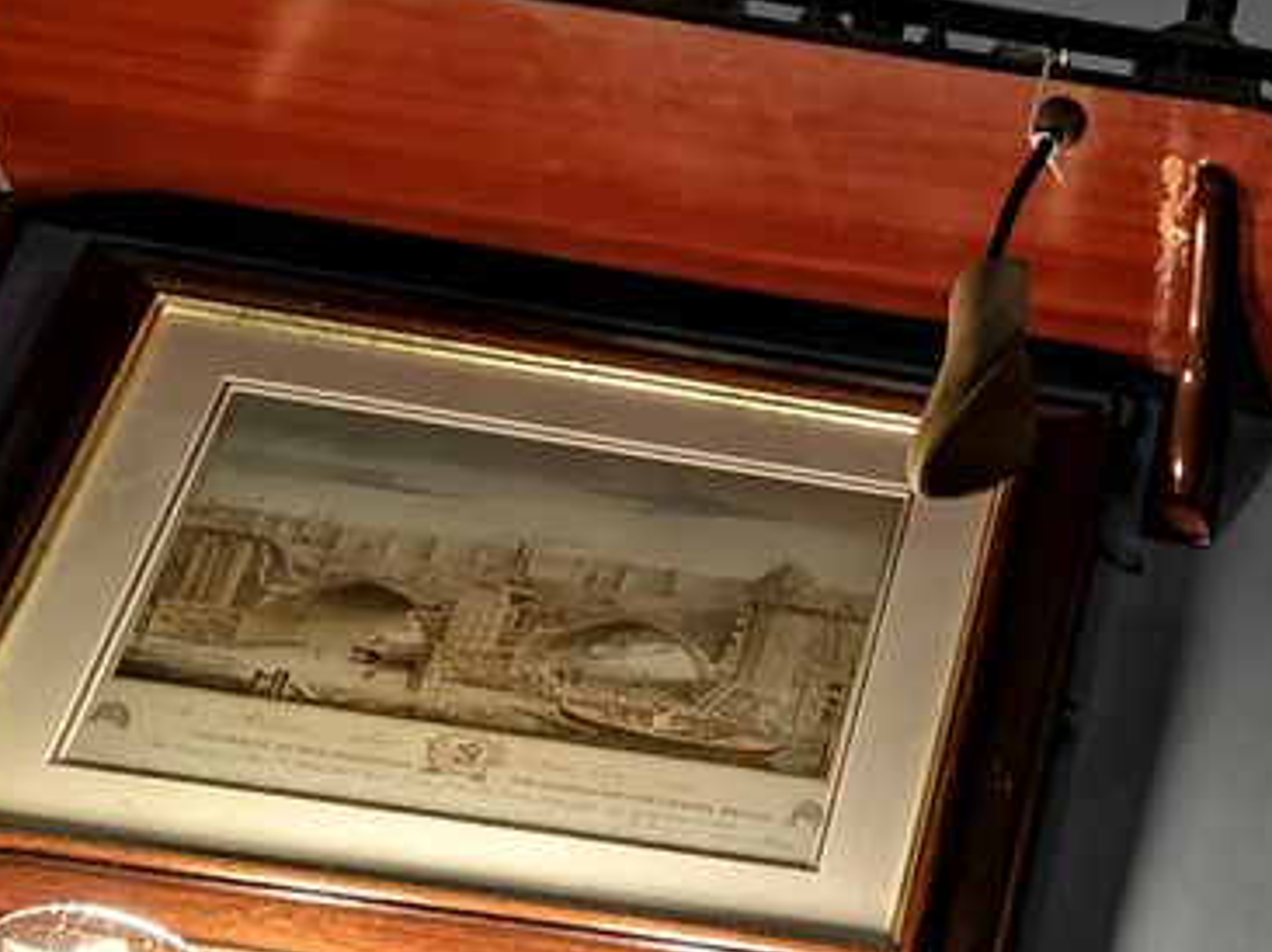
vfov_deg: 15.7
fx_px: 3342
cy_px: 1077
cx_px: 1571
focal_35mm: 91
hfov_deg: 20.1
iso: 400
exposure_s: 4
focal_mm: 4.75
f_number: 1.8
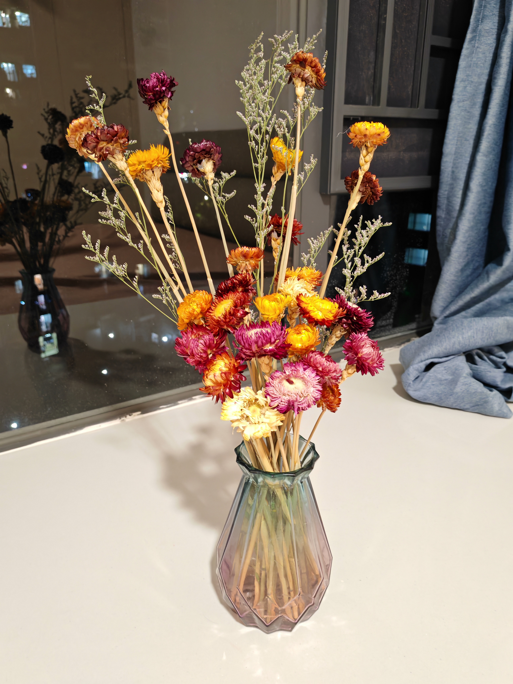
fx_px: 534
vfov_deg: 65.3
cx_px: 256
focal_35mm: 27
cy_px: 342
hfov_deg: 51.4
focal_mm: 5.52
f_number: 1.95
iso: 1000
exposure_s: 1/33
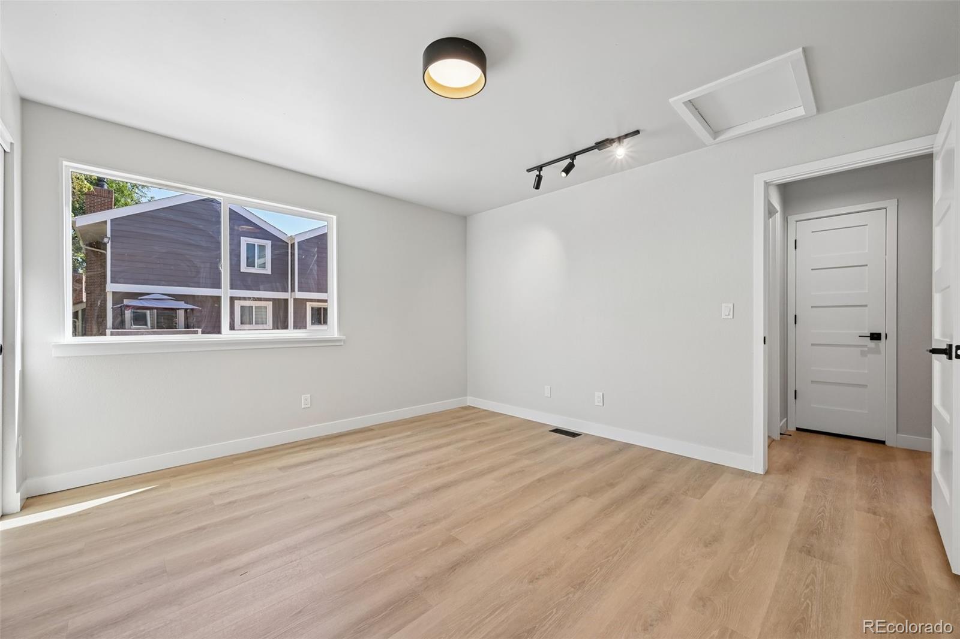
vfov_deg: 81.2
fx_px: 373
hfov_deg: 104.3
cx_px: 480
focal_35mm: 14
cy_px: 320
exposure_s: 1/15
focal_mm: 14
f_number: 9
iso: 100
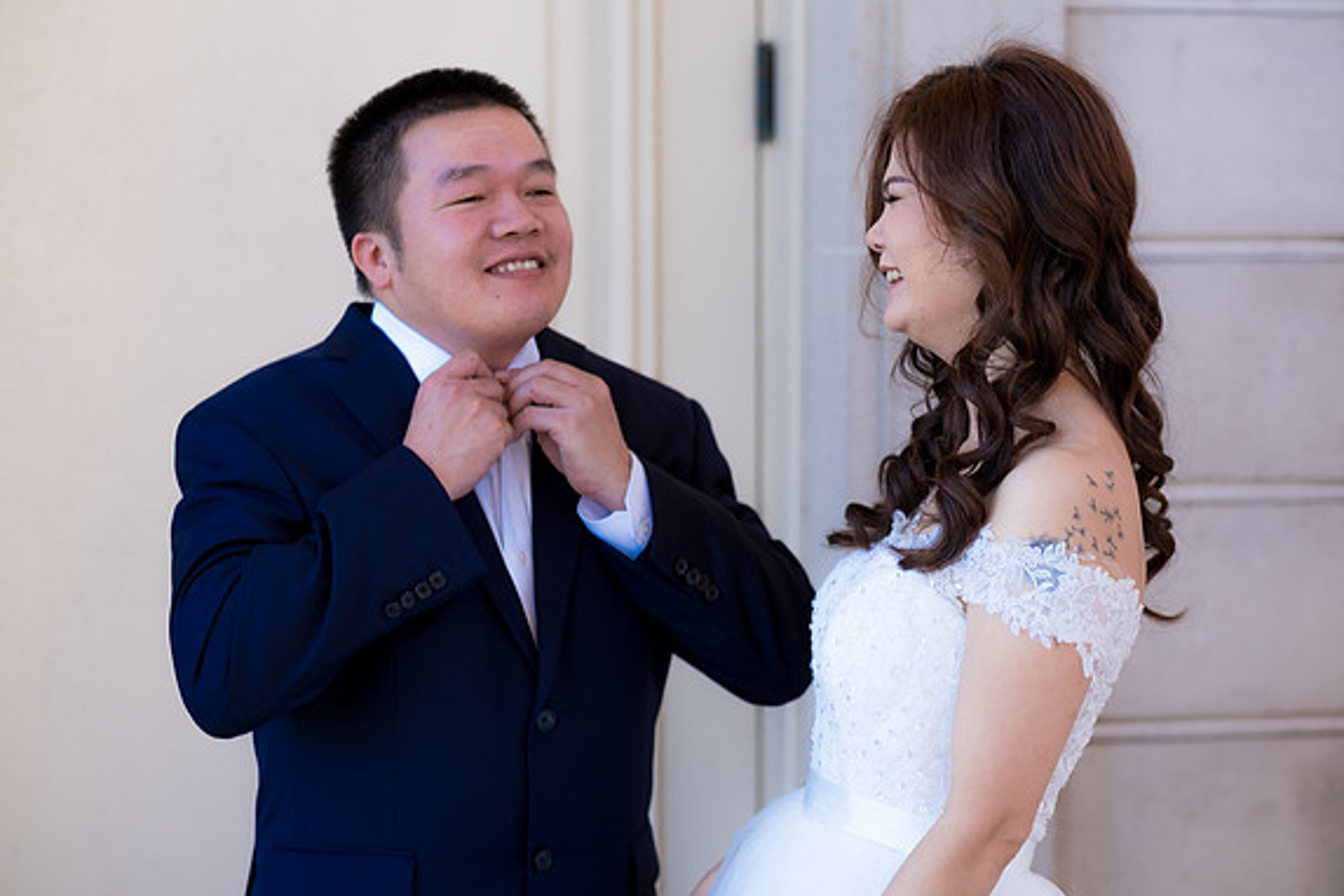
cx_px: 673
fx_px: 3173
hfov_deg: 23.9
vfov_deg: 16.1
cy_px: 452
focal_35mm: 85
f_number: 2.2
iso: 160
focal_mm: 56
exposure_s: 1/320
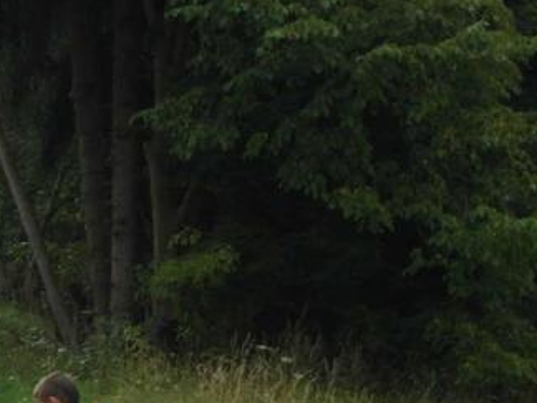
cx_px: -433
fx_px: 4142
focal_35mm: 267
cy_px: 557
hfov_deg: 7.2
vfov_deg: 5.5
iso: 200
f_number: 4.3
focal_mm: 15.6
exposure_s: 1/125
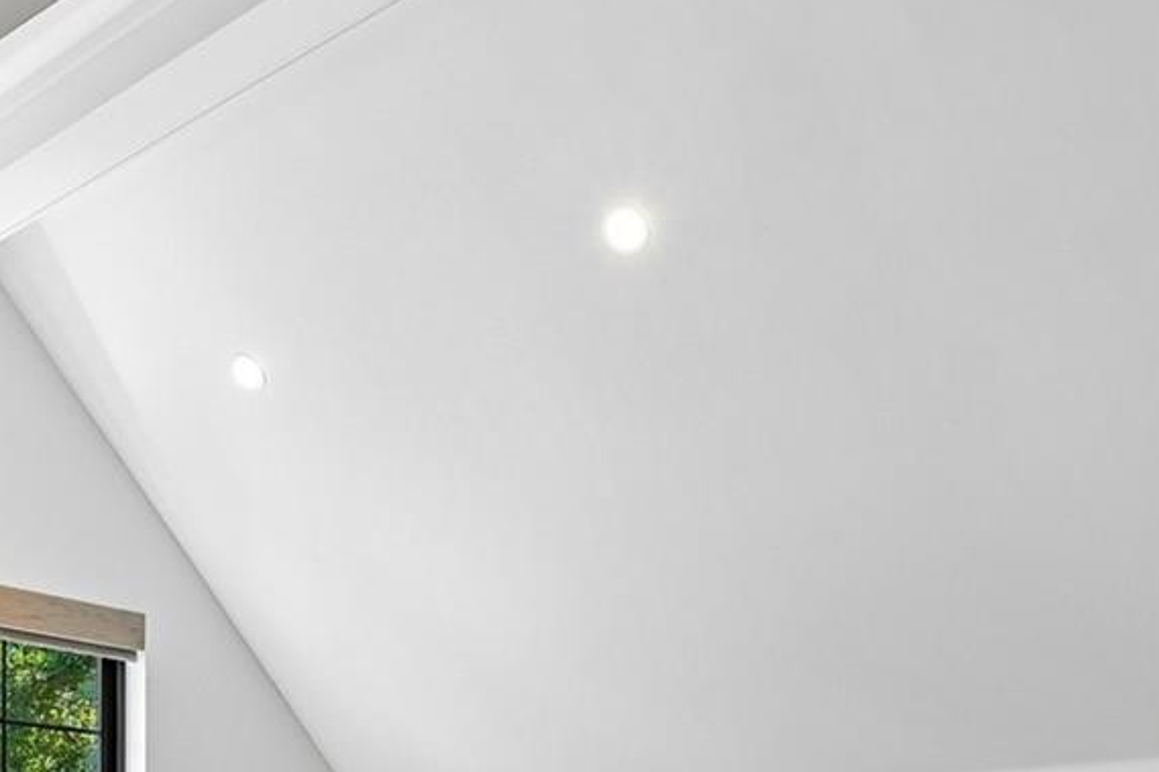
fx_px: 1494
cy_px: 980
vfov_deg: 25.3
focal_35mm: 46
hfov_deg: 42.2
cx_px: 471
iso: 200
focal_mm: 11
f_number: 8
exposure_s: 1/30
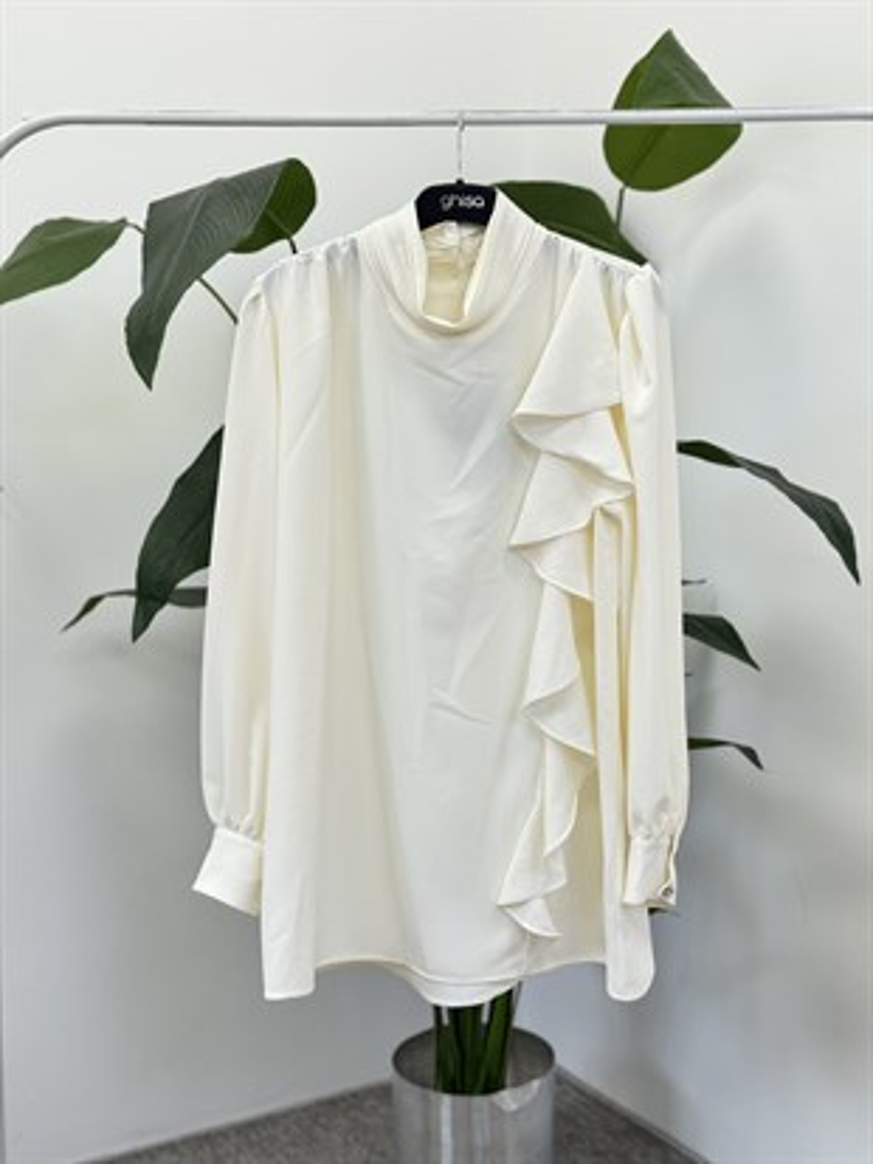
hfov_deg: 30.3
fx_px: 1613
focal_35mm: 48
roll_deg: +0.2
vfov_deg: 39.6
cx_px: 436
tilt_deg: -6.8
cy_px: 582
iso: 64
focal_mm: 6.76
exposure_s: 1/161
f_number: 1.78
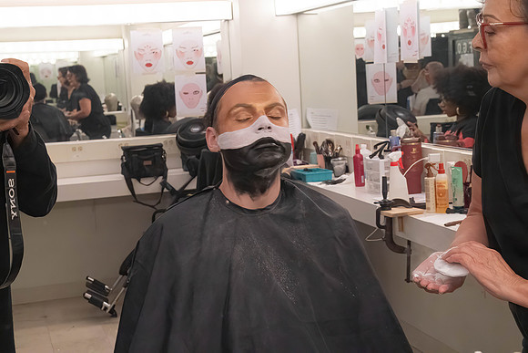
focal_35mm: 70
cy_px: 176
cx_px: 264
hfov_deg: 28.8
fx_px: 1027
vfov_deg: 19.5
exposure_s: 1/500
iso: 16000
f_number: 11
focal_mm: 70
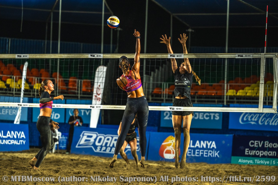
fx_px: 888
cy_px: 92
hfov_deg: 17.8
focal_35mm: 115
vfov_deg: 11.9
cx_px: 139
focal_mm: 115
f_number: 3.2
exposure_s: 1/1000
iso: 1000
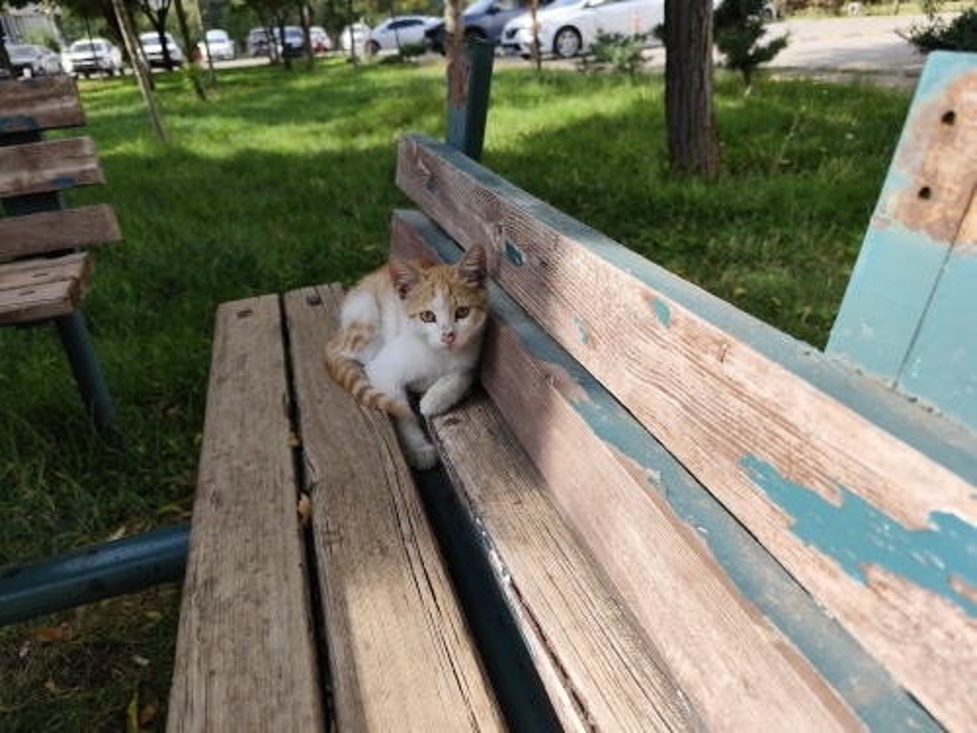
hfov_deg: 73.9
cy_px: 366
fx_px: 649
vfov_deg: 58.9
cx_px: 488
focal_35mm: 23
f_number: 1.65
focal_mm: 6.14
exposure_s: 1/476
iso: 50
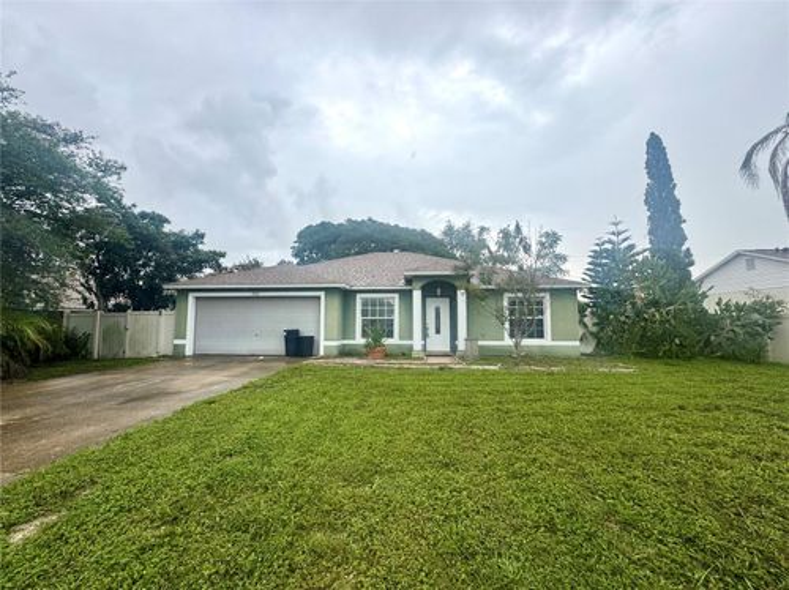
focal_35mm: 14
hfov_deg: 102.1
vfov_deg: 85.6
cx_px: 394
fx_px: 319
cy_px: 295
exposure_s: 1/418
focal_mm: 2.22
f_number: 2.2
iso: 40
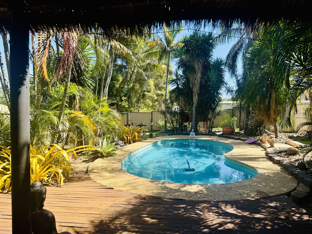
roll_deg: -2.2
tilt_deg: +0.0
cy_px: 117
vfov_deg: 56.8
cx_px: 156
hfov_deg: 71.6
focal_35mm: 24
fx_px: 216
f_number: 1.78
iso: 80
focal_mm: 6.76
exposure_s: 1/1151
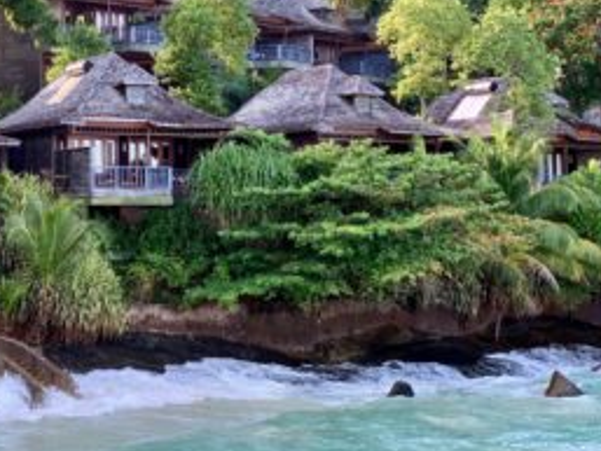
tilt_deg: +6.1
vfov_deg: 15.5
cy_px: 99
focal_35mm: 95
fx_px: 1650
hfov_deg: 20.4
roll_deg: -0.8
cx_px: 105
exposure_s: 1/58
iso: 16
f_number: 2.4
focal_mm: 6
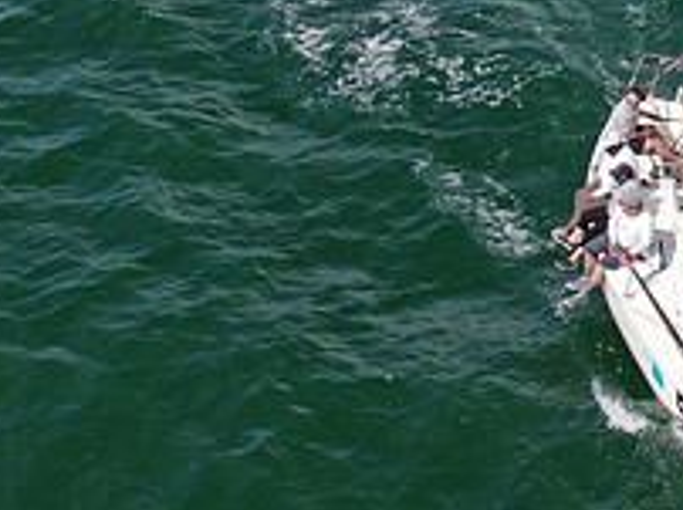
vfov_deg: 10.6
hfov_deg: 14.0
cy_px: 5
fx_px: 2720
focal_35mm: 138
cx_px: 737
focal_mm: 8.6
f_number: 3.8
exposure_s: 1/800
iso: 100
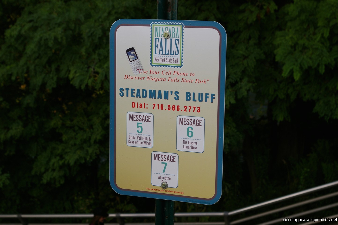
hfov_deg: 29.9
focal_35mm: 68
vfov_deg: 20.1
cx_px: 169
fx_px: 633
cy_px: 112
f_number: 8
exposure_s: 1/250
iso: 200
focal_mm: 45
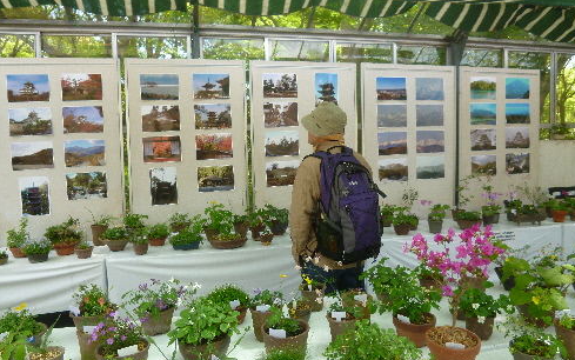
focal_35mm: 26
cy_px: 161
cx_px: 292
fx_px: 408
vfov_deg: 47.6
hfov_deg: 70.4
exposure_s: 1/200
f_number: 2.5
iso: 100
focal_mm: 4.3
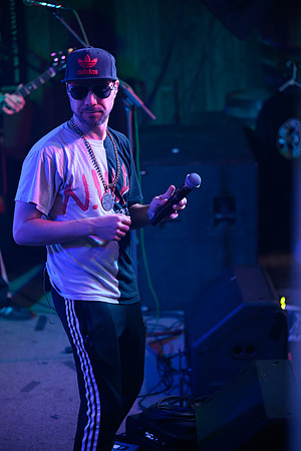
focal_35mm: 120
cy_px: 226
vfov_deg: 17.1
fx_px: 1505
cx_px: 150
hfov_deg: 11.4
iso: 2500
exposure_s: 1/400
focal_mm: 120
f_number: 2.8
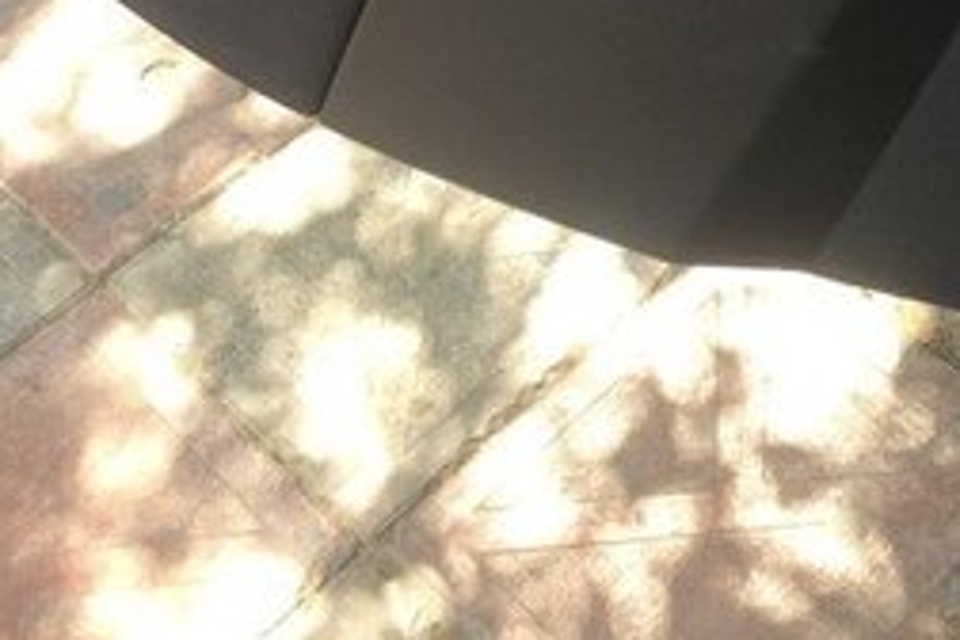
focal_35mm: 79
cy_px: -238
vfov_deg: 16.2
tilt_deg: -35.9
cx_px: 758
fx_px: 2107
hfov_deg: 25.3
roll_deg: +14.5
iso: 50
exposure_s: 1/100
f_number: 2.2
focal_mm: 4.15
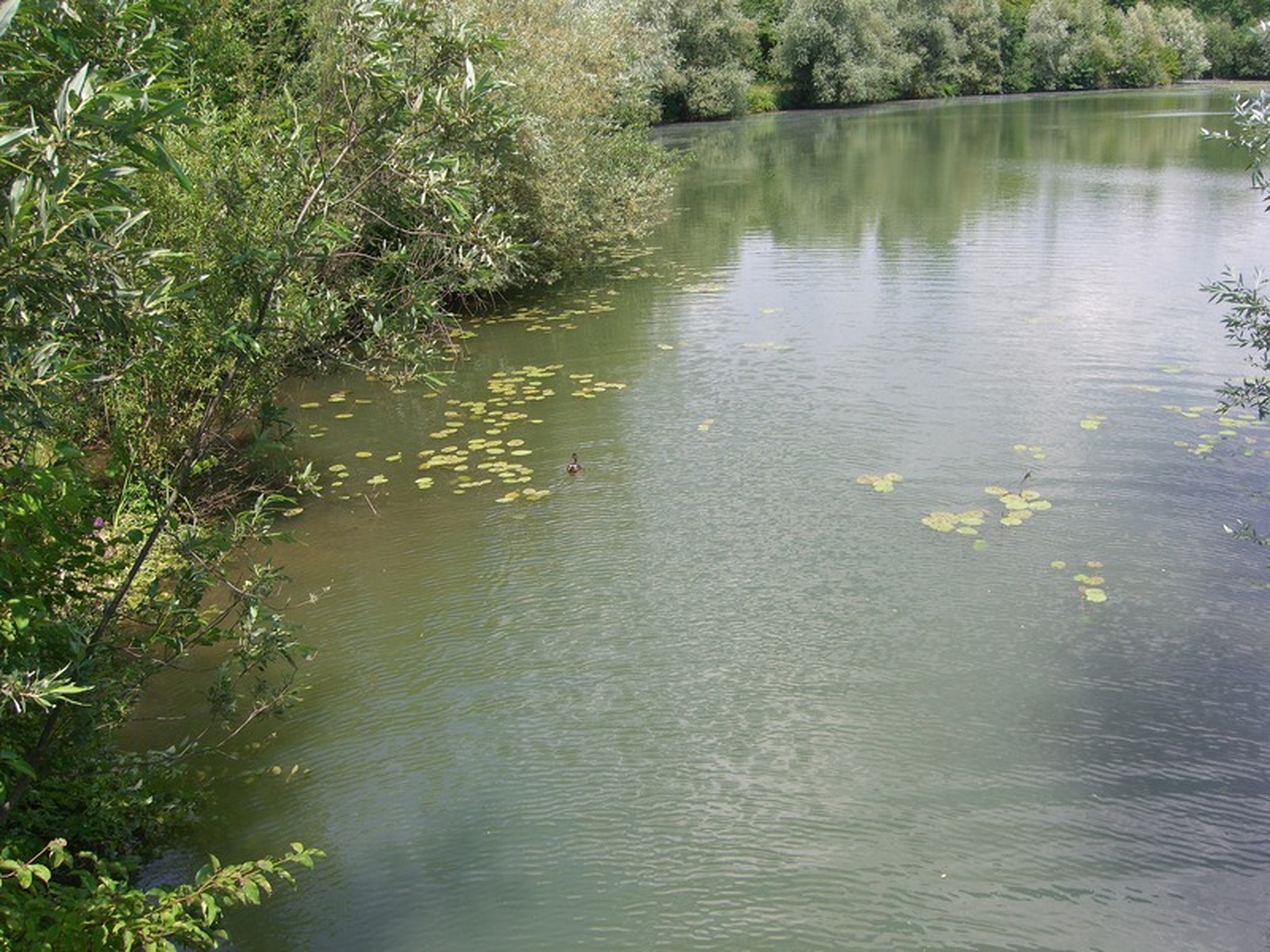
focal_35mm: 38
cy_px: 476
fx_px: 1394
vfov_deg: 37.7
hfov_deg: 49.0
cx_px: 635
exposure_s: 1/400
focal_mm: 7.9
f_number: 4
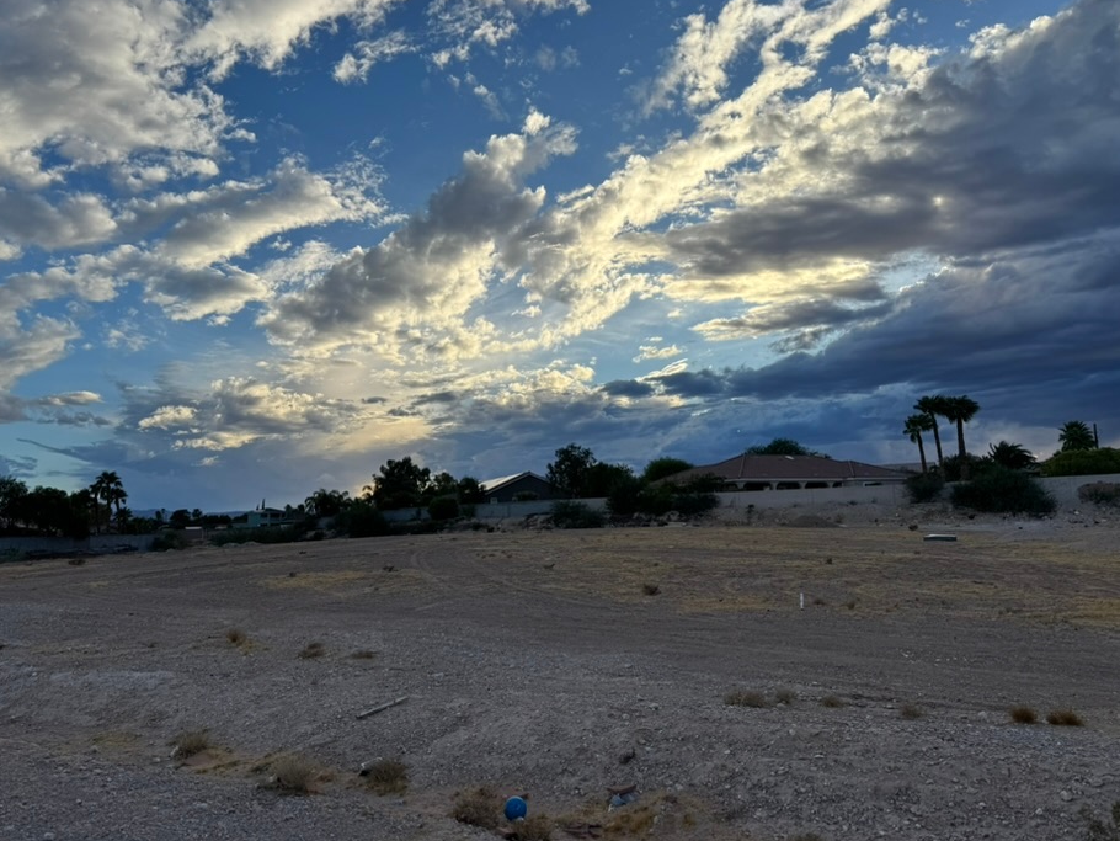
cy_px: 410
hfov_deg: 65.2
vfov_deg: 51.4
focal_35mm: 27
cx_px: 522
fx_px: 874
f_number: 1.78
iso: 80
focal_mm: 6.76
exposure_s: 1/4310
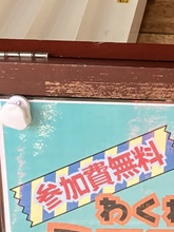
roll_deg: +0.9
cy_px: 179
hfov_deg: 9.4
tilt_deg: -38.4
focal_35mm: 154
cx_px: 264
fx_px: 1032
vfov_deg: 12.8
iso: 20
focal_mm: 3.99
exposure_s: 1/121
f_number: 1.8
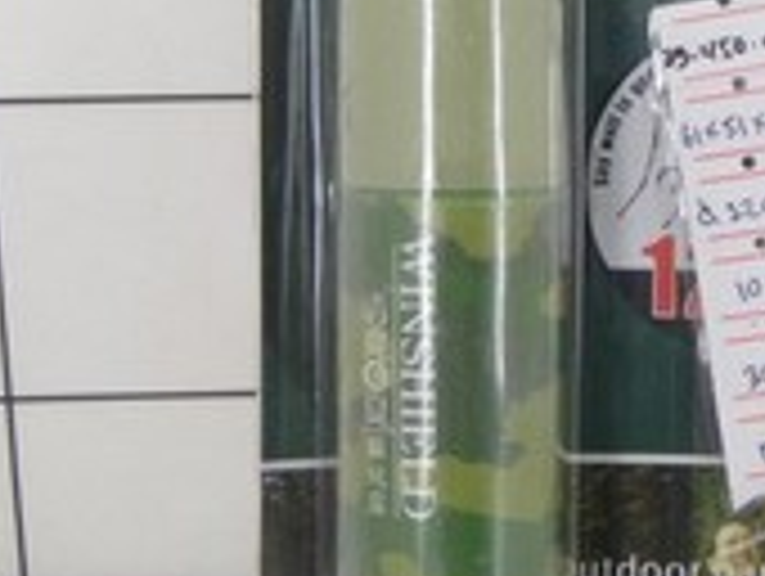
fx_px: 2656
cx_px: 644
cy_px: 166
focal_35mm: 120
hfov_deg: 16.2
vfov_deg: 12.4
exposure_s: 1/40
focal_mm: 9.13
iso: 125
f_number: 4
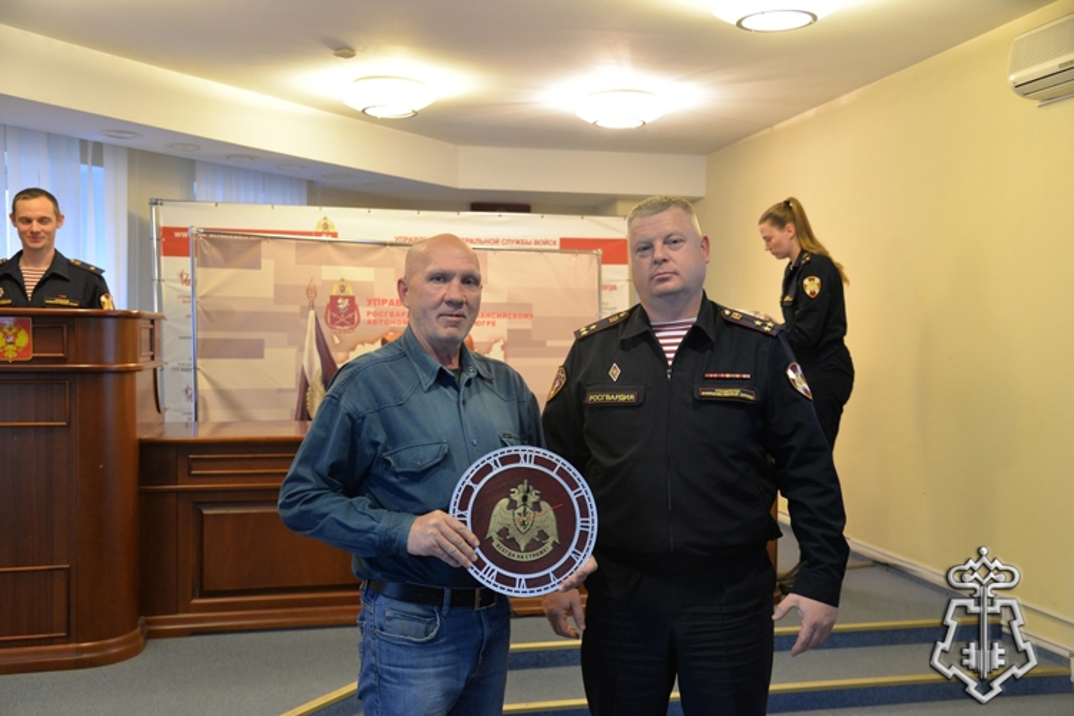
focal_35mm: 35
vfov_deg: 37.9
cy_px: 358
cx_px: 537
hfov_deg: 54.4
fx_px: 1044
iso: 1250
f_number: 4
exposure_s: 1/30
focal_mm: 35
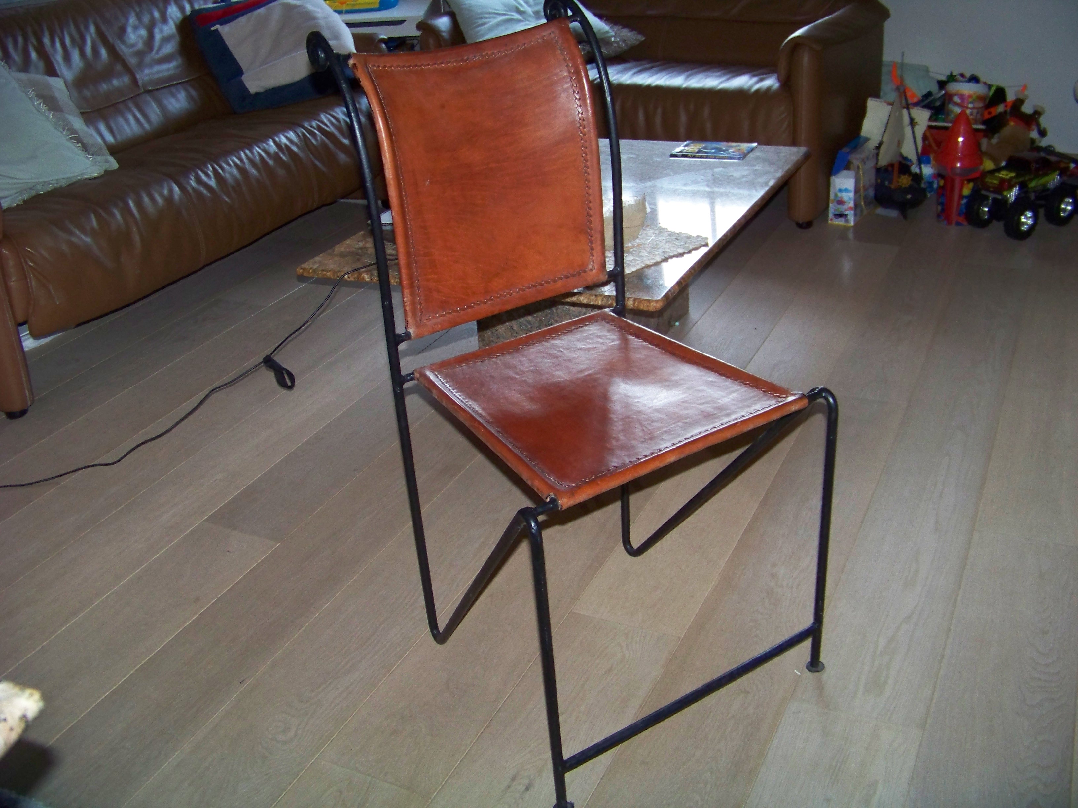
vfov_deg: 39.7
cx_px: 539
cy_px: 404
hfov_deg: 51.4
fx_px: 1121
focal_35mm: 36
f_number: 2.8
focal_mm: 5.85
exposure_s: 1/30
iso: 200
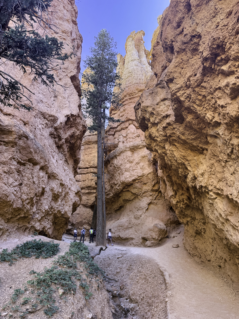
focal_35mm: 24
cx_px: 120
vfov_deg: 71.6
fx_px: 221
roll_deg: +0.8
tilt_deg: +27.4
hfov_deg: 56.8
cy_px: 160
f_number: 1.78
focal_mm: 6.76
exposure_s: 1/288
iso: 100
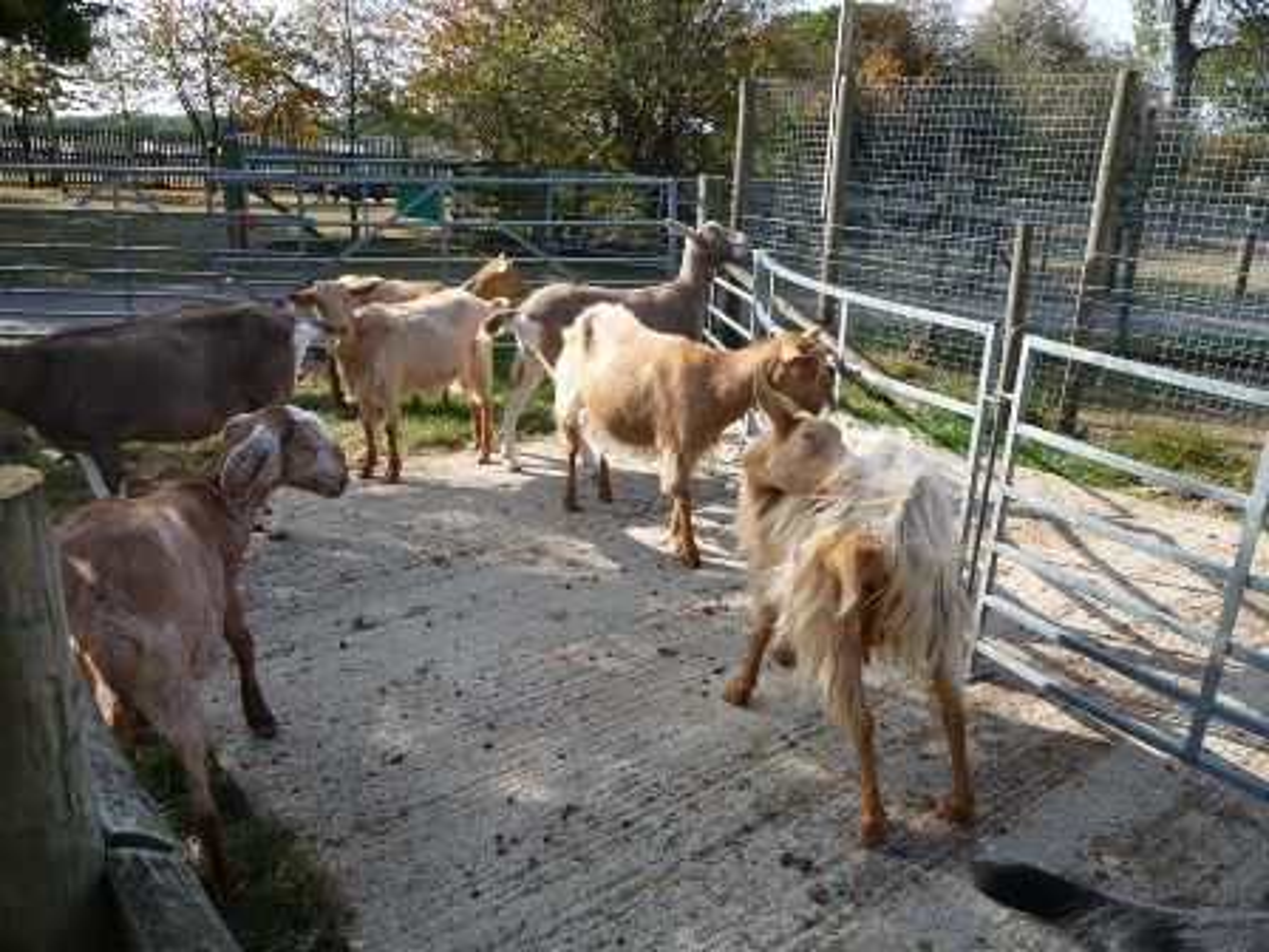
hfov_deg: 63.4
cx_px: 634
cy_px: 476
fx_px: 1026
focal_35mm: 28
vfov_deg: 49.7
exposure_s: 1/400
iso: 100
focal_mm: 4.7
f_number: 3.3
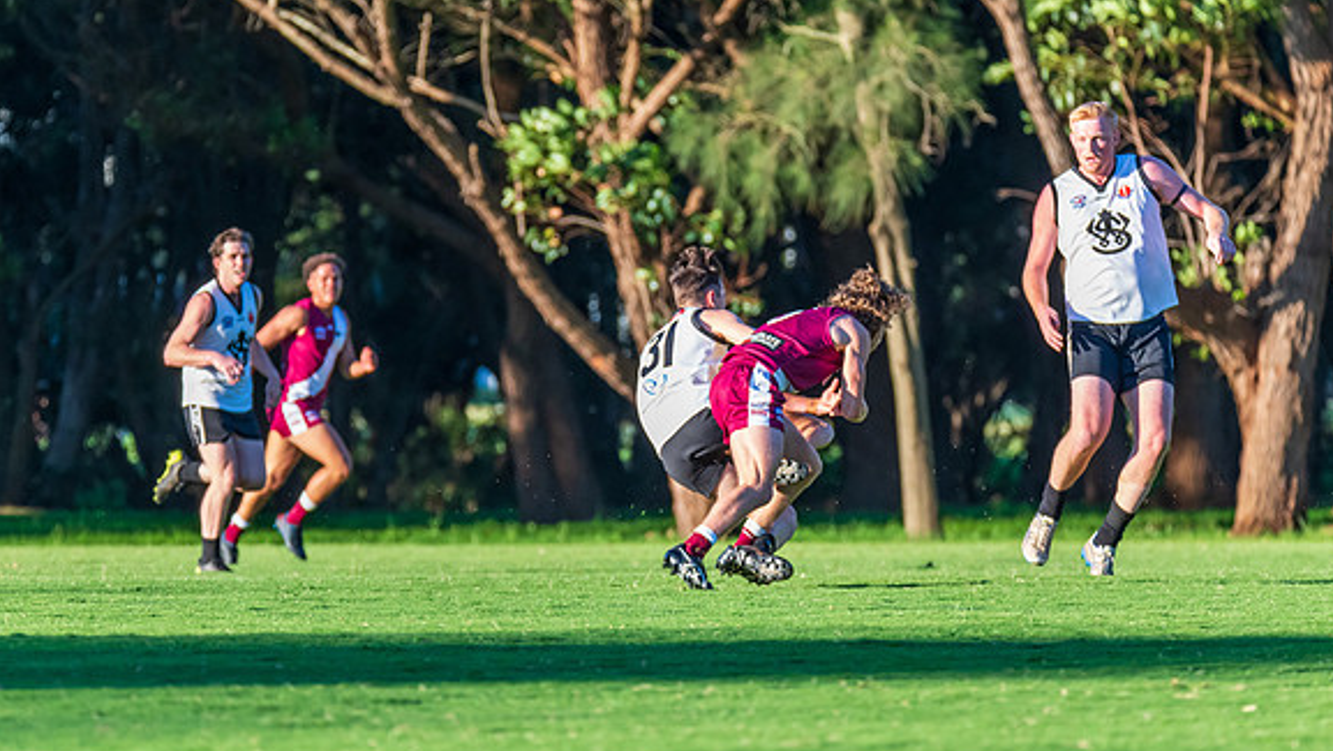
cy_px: 306
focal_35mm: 450
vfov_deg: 2.7
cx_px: 647
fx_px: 15911
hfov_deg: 4.8
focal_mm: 350
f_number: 6.3
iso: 1000
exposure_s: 1/1000
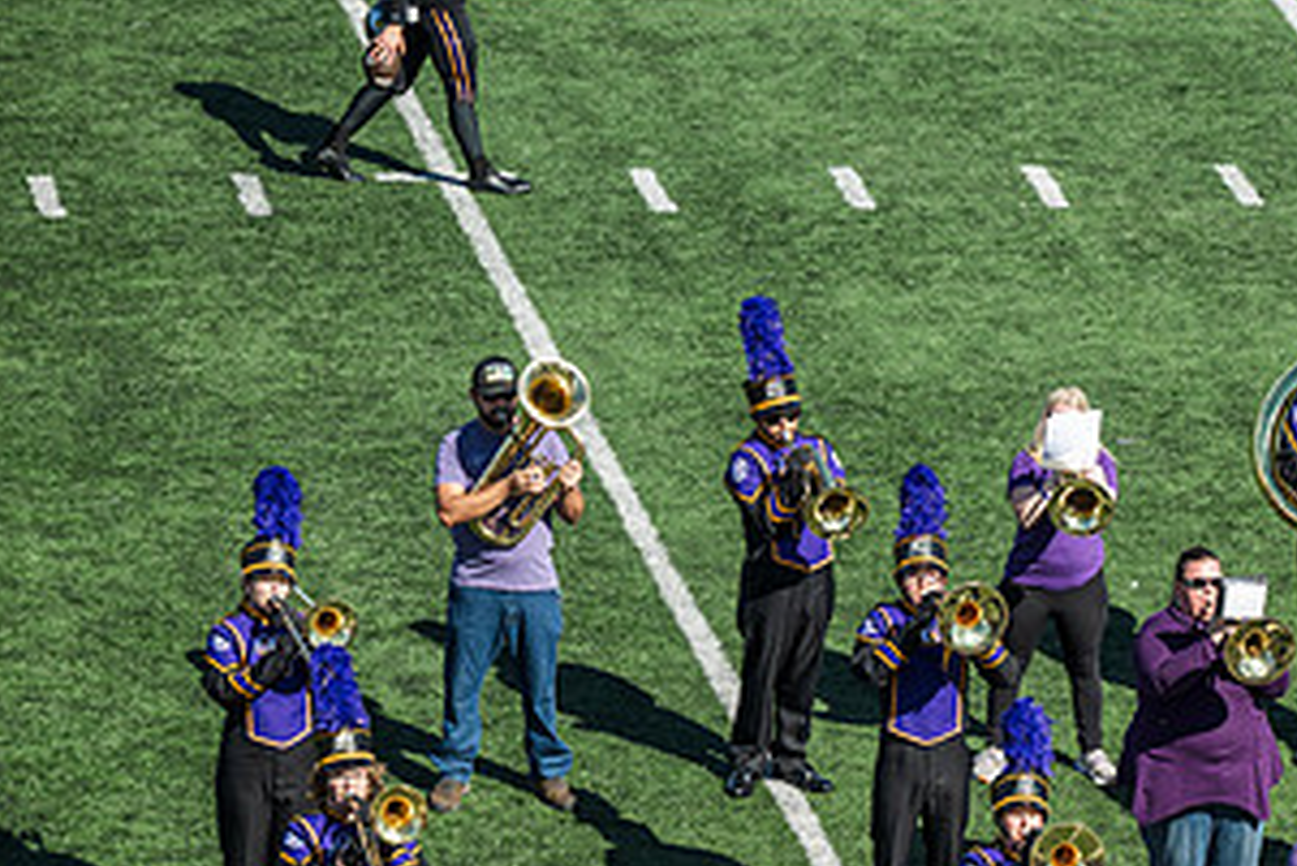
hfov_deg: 6.7
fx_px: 11101
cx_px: 1228
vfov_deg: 4.5
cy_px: 752
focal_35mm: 308
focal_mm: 160
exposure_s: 1/800
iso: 100
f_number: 4
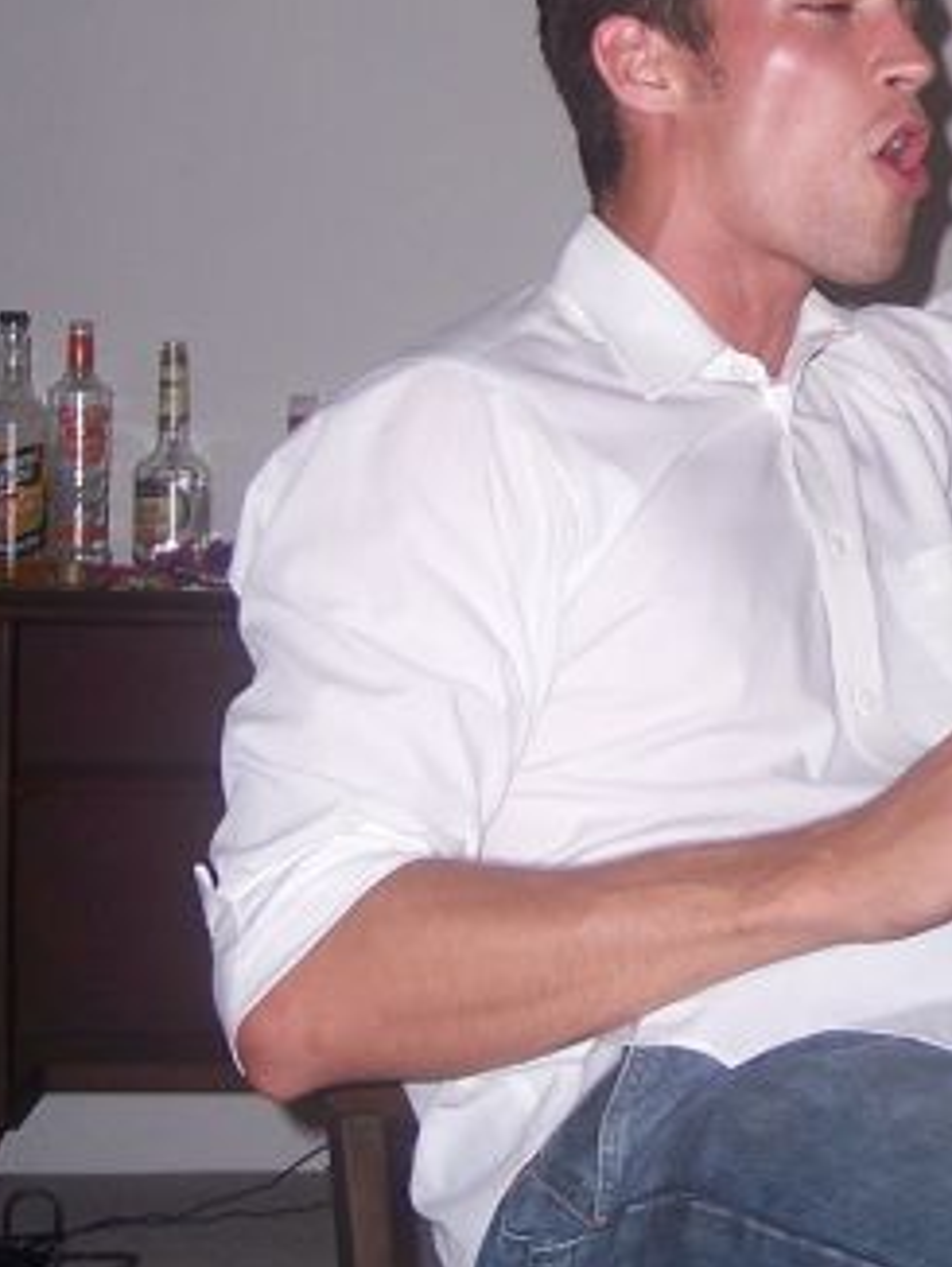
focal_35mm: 102
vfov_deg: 19.2
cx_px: 1142
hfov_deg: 14.1
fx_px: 3735
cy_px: 445
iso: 100
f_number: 2.8
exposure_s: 1/60
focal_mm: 8
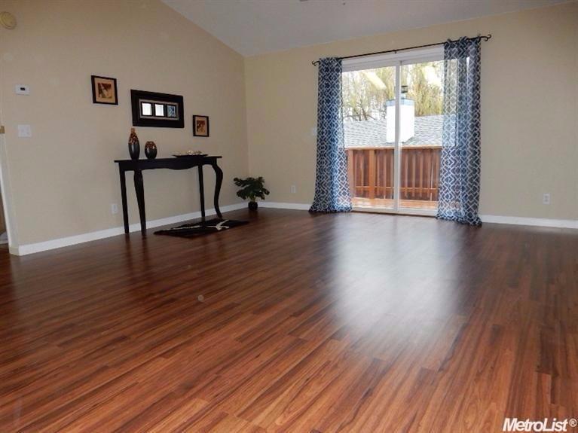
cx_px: 289
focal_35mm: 25
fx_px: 417
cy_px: 216
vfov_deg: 54.9
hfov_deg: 69.4
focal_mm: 4.5
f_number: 3.7
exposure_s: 1/30
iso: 360
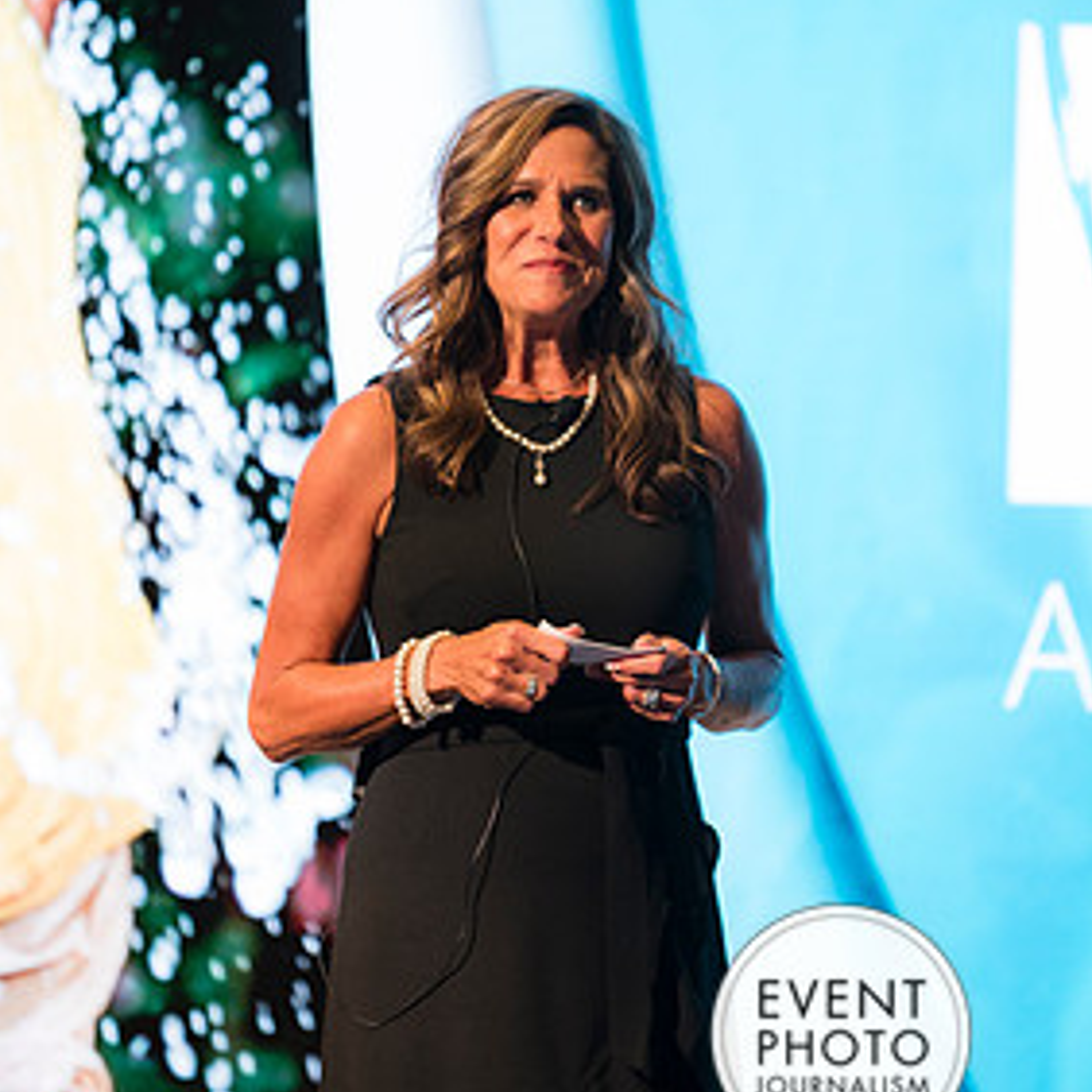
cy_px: 414
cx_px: 515
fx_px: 9672
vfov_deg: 6.5
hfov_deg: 6.5
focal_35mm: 271
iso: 1100
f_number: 2.8
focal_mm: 200
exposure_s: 1/125
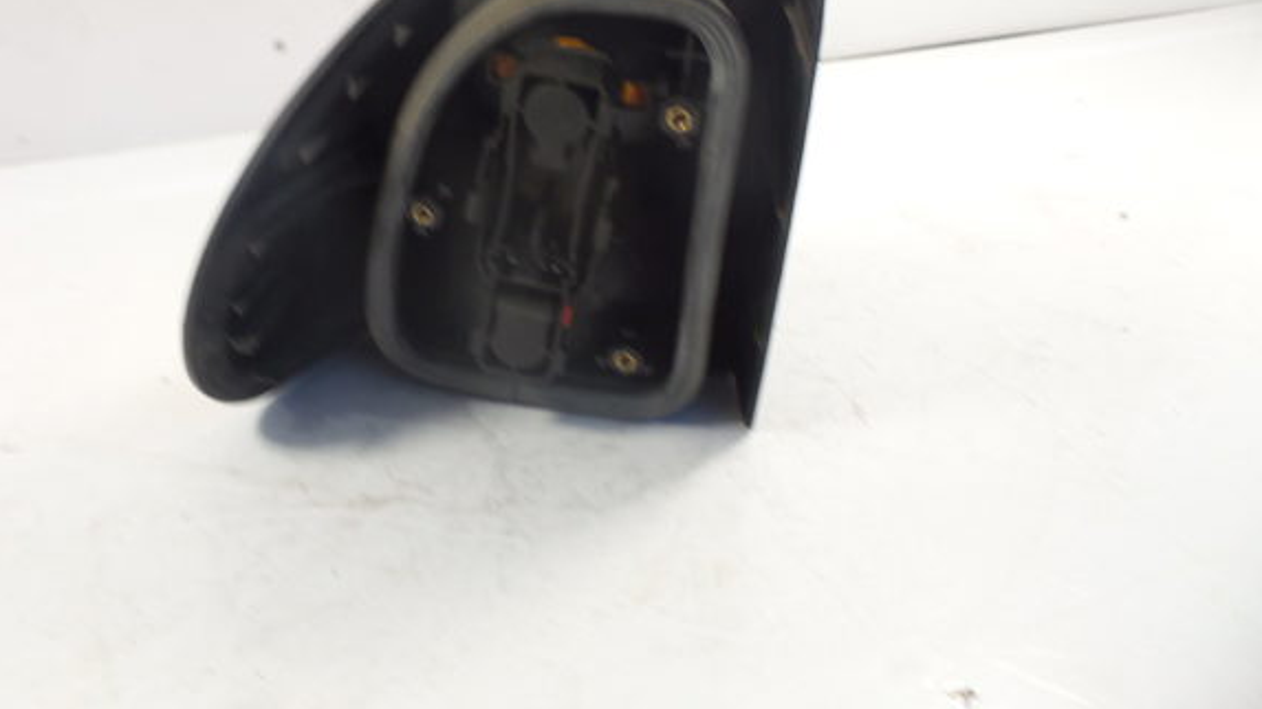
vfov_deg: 40.8
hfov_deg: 67.7
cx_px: 559
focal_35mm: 28
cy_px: 218
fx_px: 937
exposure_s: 1/30
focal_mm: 4.1
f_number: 3.5
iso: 100
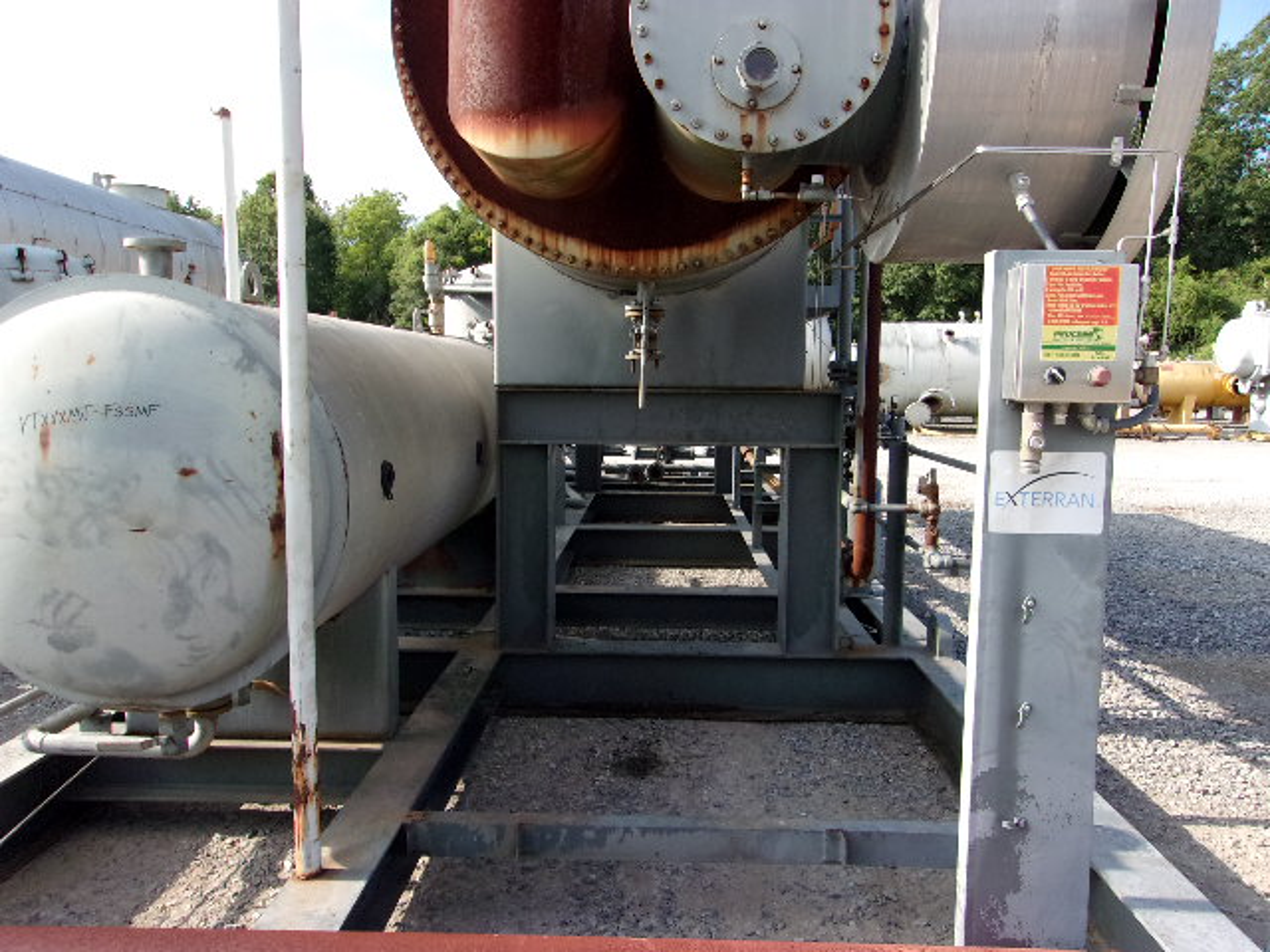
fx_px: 991
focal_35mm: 27
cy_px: 476
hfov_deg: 65.3
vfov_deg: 51.4
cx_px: 635
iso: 200
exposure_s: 1/120
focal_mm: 4.9
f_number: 10.4
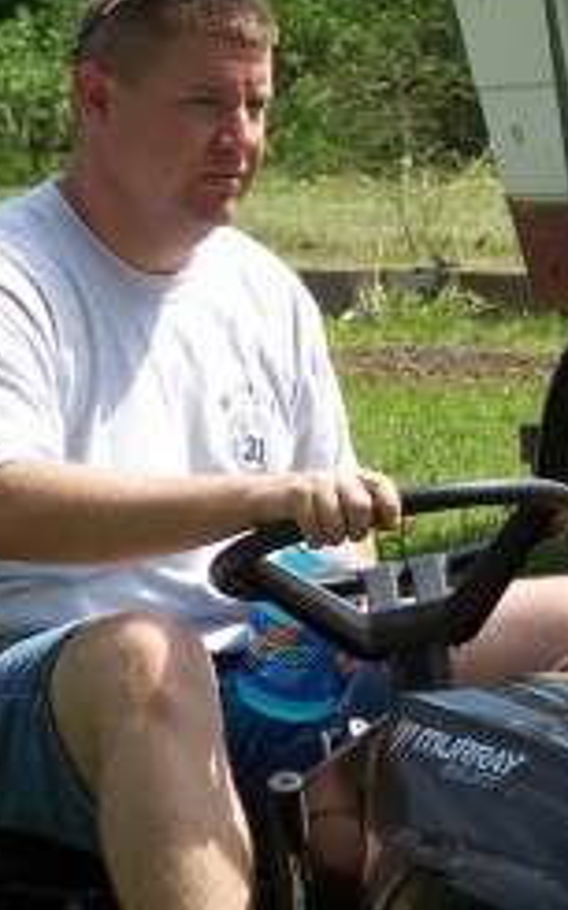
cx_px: 238
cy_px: 494
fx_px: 11598
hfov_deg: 2.8
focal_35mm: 468
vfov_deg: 4.5
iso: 80
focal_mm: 28
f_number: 3.2
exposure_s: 1/1000
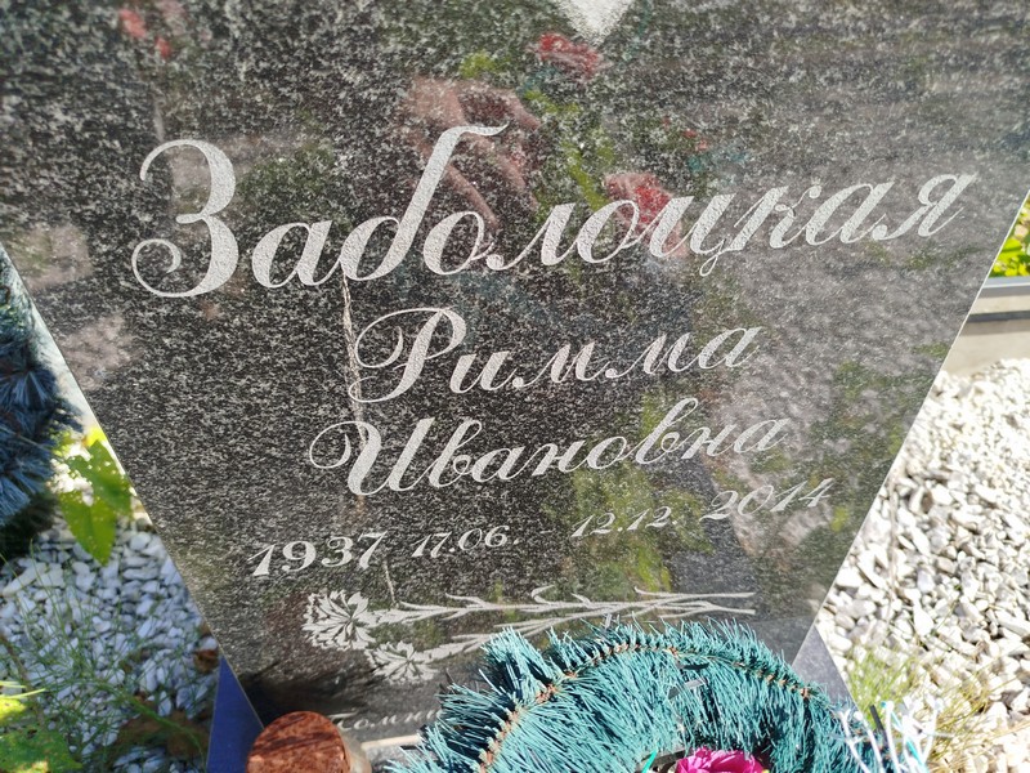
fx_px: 714
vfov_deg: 56.8
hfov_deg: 71.6
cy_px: 386
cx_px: 515
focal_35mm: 24
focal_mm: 5.31
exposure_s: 1/419
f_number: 1.7
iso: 50
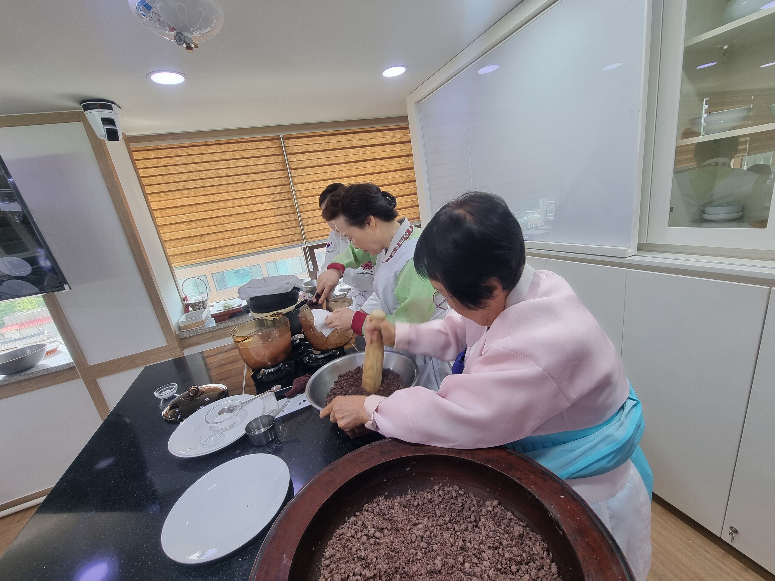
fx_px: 291
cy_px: 290
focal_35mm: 13
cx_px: 388
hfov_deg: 106.2
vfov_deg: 89.9
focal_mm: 2.2
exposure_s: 1/60
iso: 80
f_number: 2.2
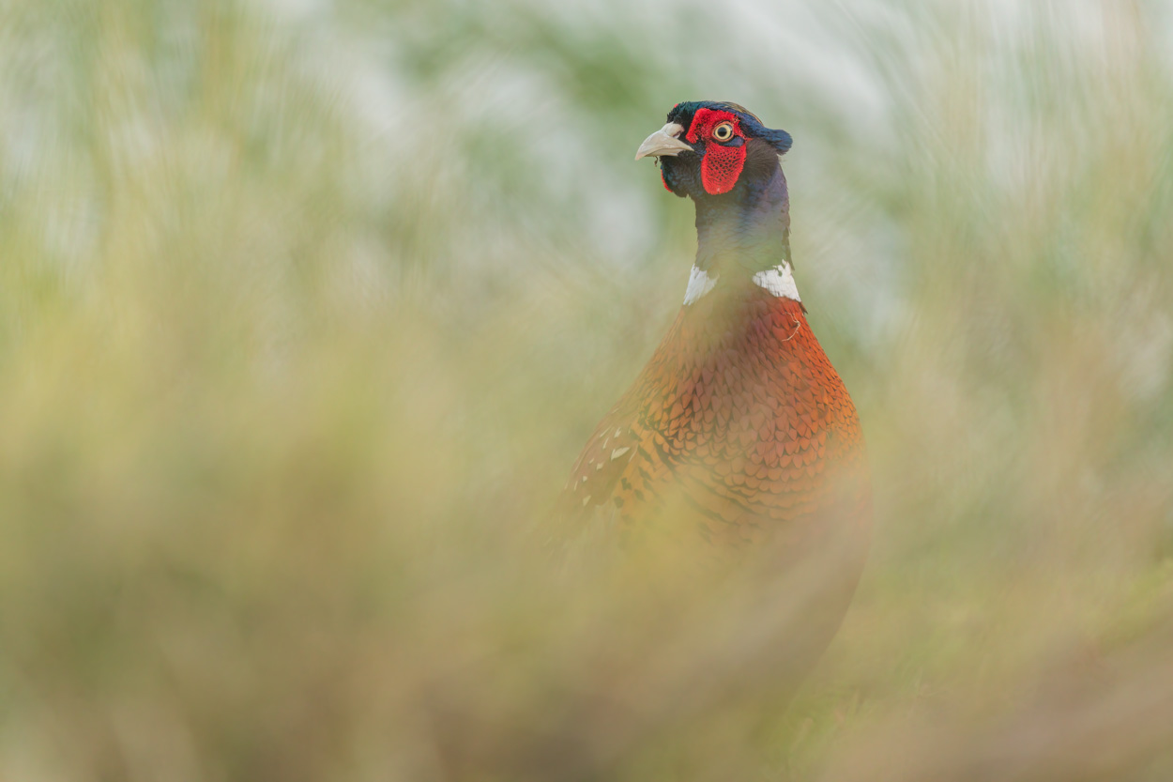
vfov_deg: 2.7
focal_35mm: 500
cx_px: 586
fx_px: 16288
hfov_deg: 4.1
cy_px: 391
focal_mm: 500
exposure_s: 1/1600
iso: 2500
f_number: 5.6
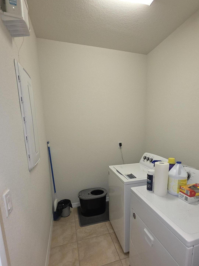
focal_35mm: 18
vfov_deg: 87.0
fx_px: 138
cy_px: 155
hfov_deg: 71.2
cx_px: 114
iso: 100
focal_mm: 2.2
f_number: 1.9
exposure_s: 1/60
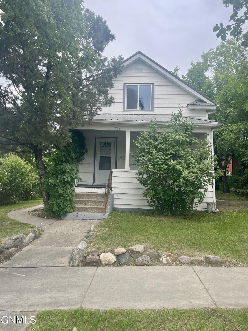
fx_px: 258
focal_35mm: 27
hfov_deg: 51.3
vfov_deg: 65.3
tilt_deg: +4.7
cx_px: 134
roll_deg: -1.1
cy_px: 158
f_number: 1.6
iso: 32
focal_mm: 5.1
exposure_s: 1/1493
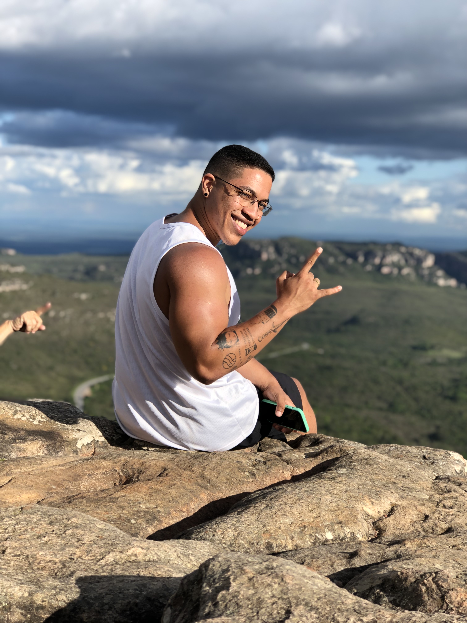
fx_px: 1025
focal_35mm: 57
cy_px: 312
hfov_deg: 25.7
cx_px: 234
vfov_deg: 33.8
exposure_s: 1/676
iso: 20
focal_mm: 6.6
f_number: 2.8
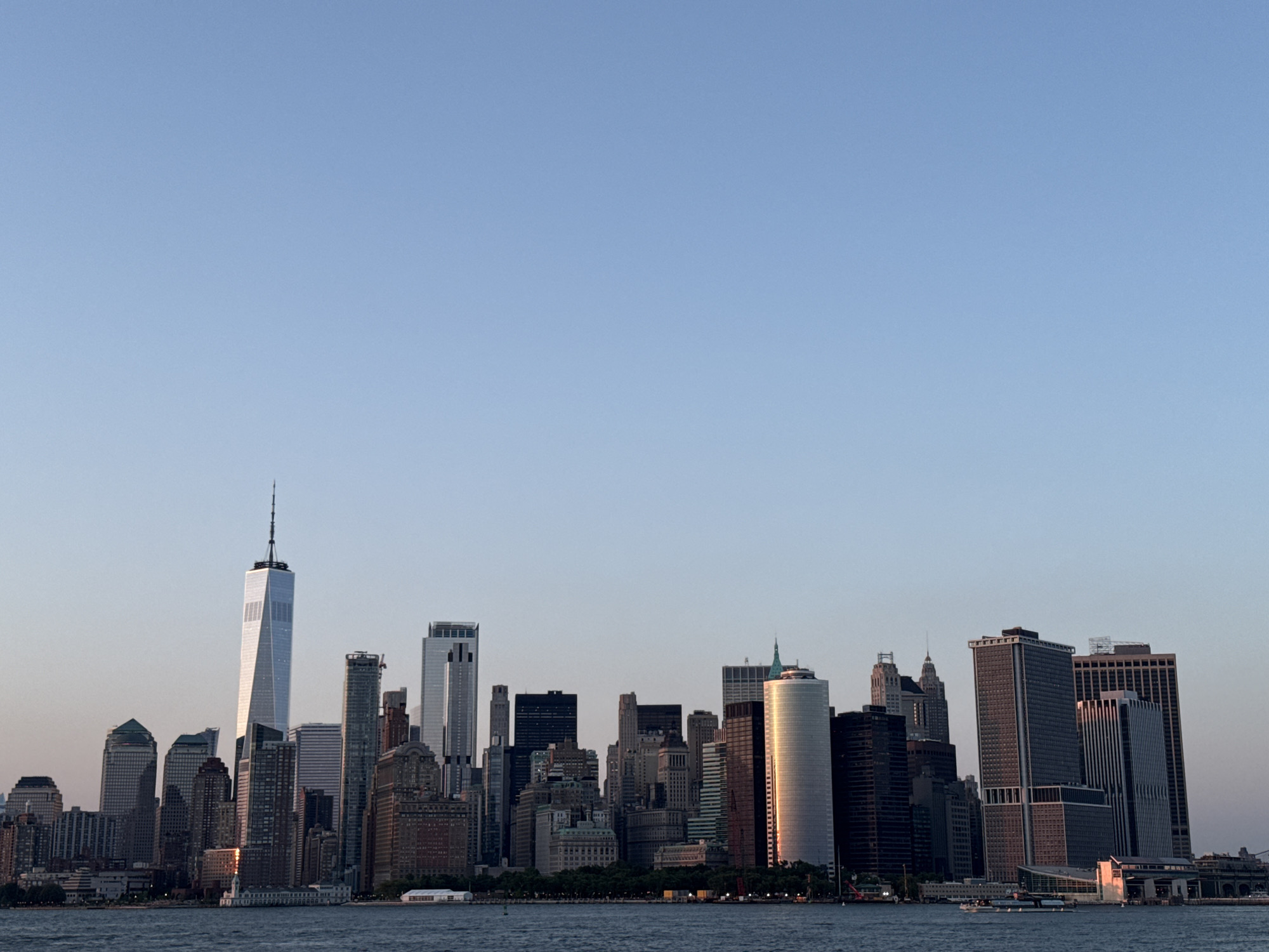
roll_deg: +0.9
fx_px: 1760
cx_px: 634
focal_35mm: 48
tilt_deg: +12.6
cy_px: 476
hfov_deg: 39.7
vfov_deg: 30.3
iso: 64
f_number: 1.78
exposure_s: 1/754
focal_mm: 6.76
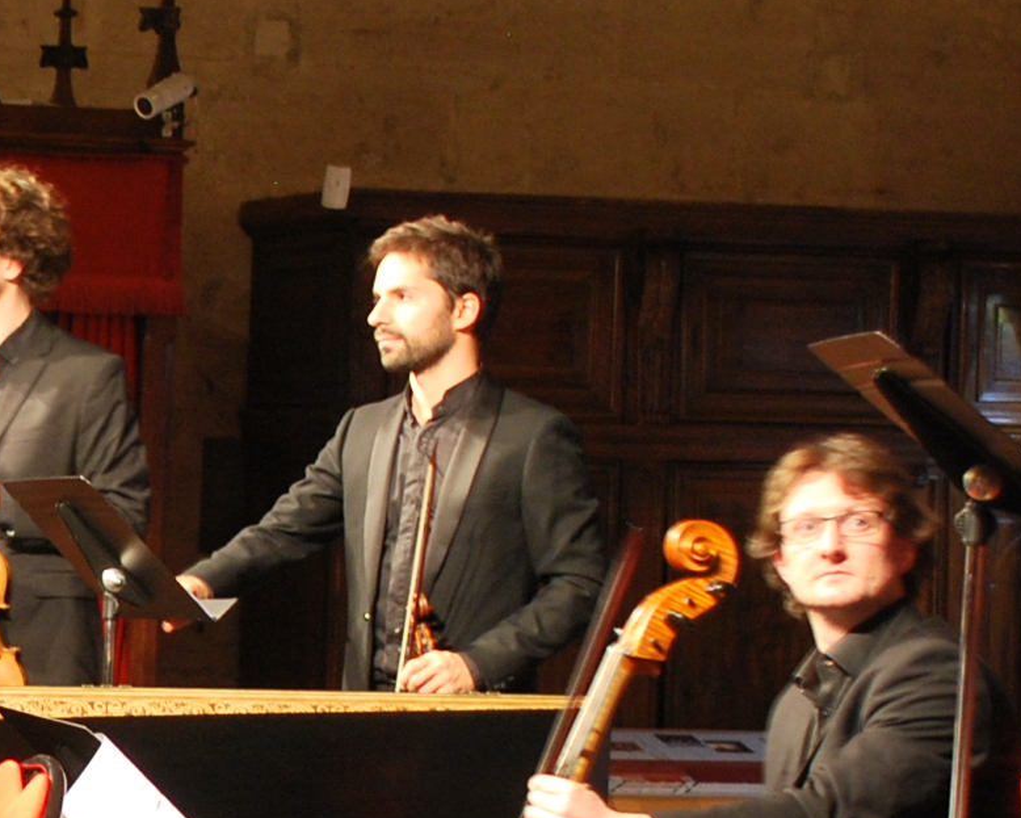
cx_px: -234
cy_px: 617
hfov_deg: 14.7
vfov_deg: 12.2
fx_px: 3809
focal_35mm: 126
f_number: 4.2
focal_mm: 24
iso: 400
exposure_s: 1/8
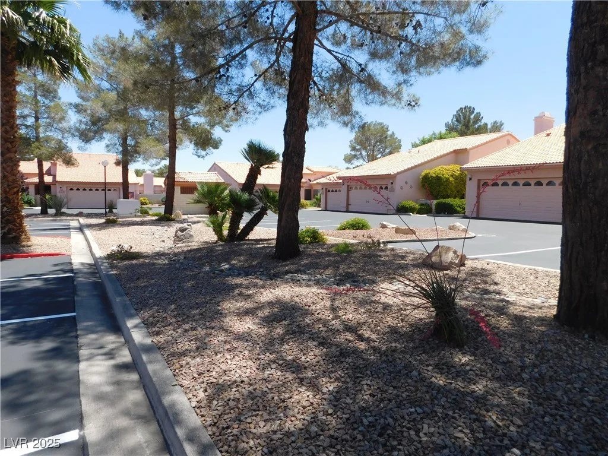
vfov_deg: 58.9
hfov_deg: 73.9
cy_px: 228
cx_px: 304
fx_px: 404
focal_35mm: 23
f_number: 3
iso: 125
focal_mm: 4
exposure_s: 1/1000
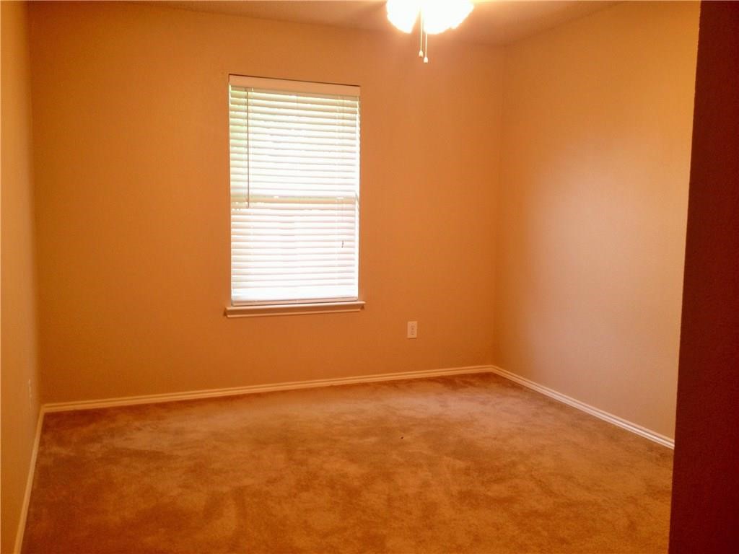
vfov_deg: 40.7
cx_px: 370
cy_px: 277
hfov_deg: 52.6
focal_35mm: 35
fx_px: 747
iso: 64
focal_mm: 4.28
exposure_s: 1/20
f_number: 2.4
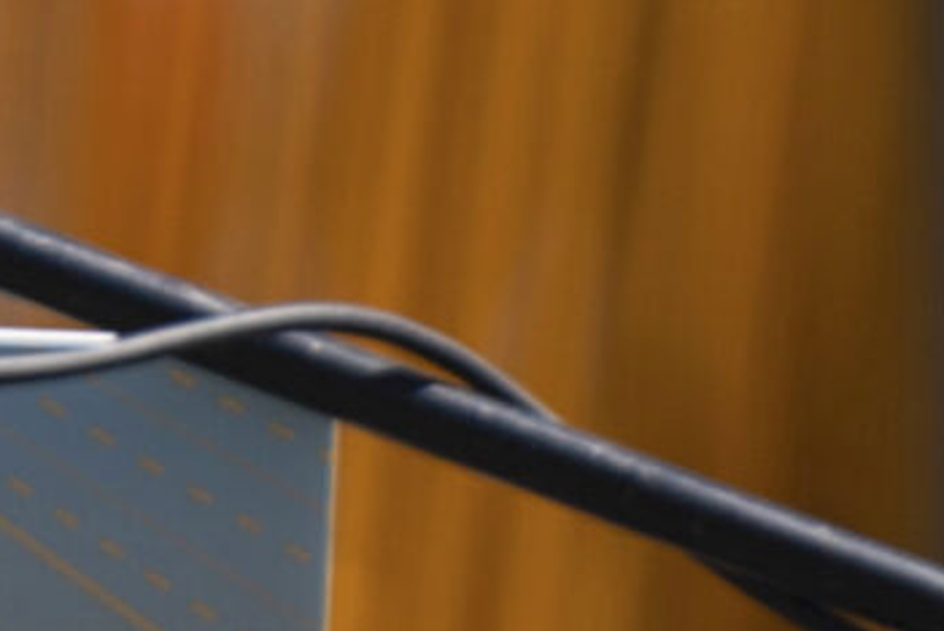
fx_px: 71329
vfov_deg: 0.5
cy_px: -403
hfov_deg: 0.8
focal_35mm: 2718
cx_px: -1562
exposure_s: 1/400
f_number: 5.6
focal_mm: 372
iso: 125
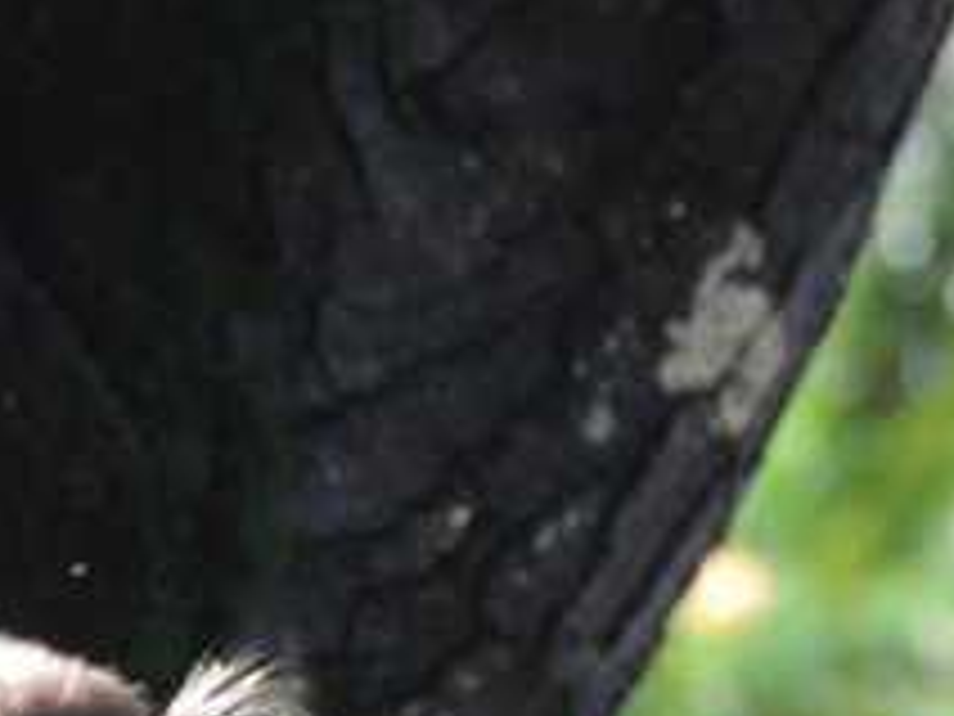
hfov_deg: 3.7
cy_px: 948
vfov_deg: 2.8
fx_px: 14717
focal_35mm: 534
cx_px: 140
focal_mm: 33
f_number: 4.6
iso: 250
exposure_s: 1/125
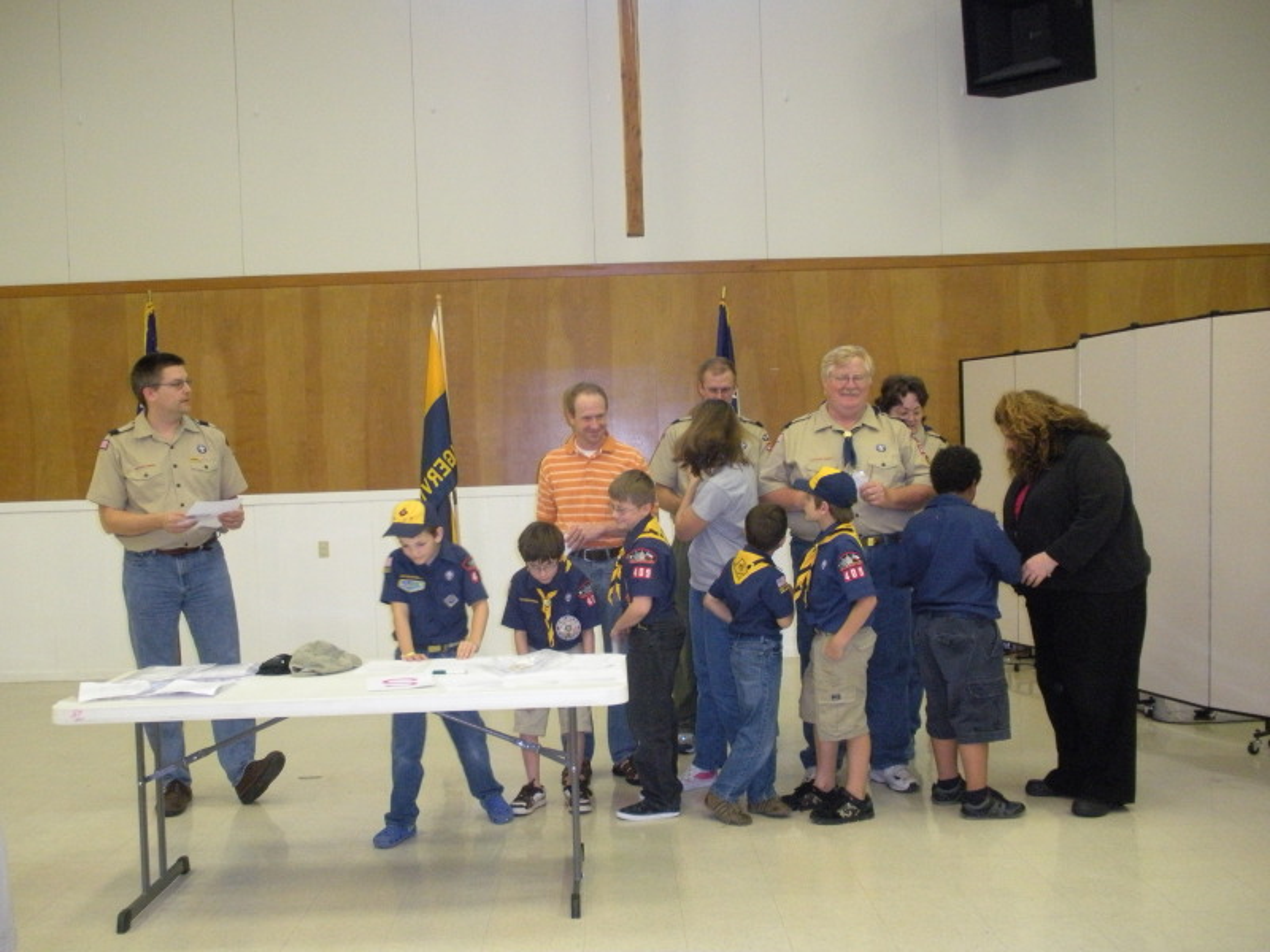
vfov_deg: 39.7
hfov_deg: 51.4
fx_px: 1321
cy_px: 476
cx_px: 635
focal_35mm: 36
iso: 414
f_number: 3.5
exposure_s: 1/36.3
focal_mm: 6.3
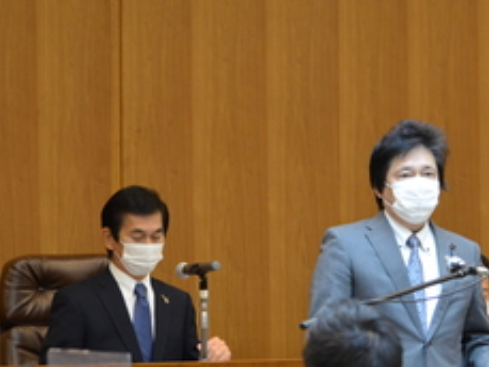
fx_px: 3986
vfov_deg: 5.3
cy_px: 174
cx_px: 372
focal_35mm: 282
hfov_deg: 7.0
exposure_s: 1/40
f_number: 4.8
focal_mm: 102
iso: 1600
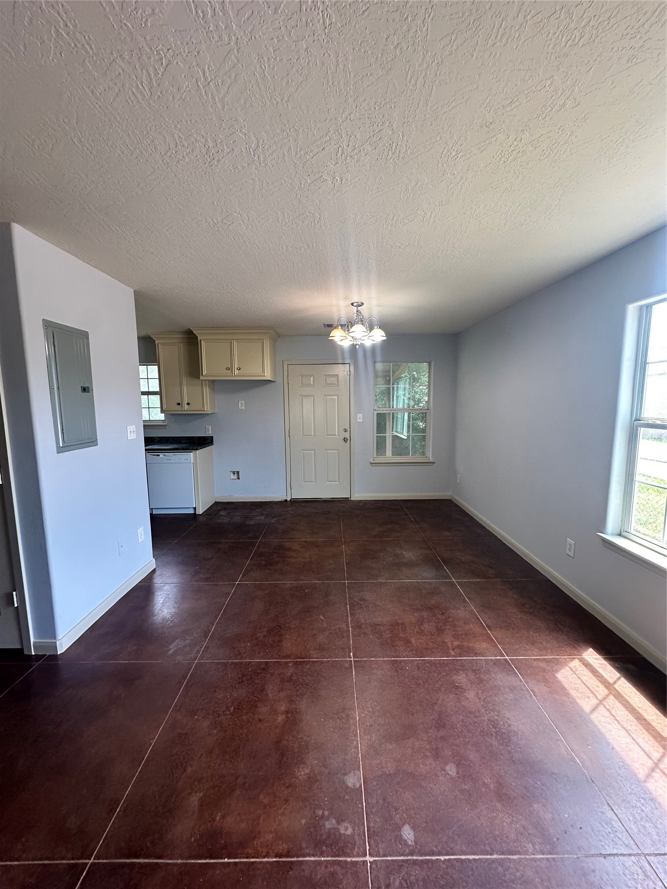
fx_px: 360
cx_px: 334
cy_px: 444
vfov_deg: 102.1
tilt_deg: -6.4
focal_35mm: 14
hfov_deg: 85.7
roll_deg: +0.8
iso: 160
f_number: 2.2
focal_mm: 2.22
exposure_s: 1/120
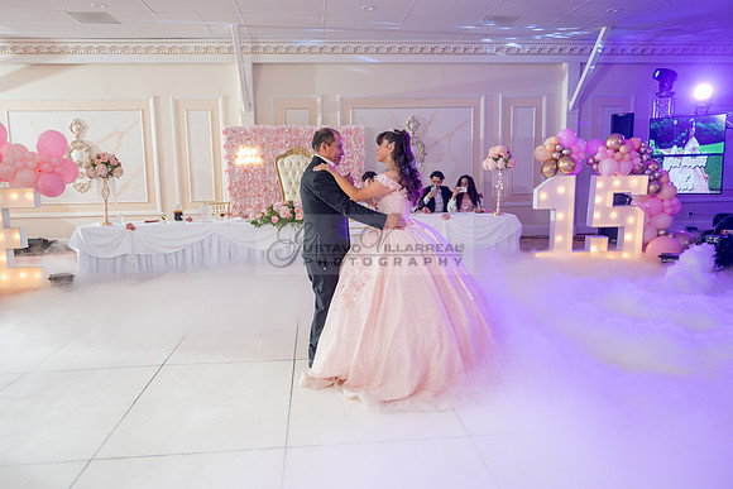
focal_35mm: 27
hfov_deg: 67.4
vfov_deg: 48.0
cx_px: 366
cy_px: 244
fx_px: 550
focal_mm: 27
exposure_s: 1/100
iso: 400
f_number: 2.8
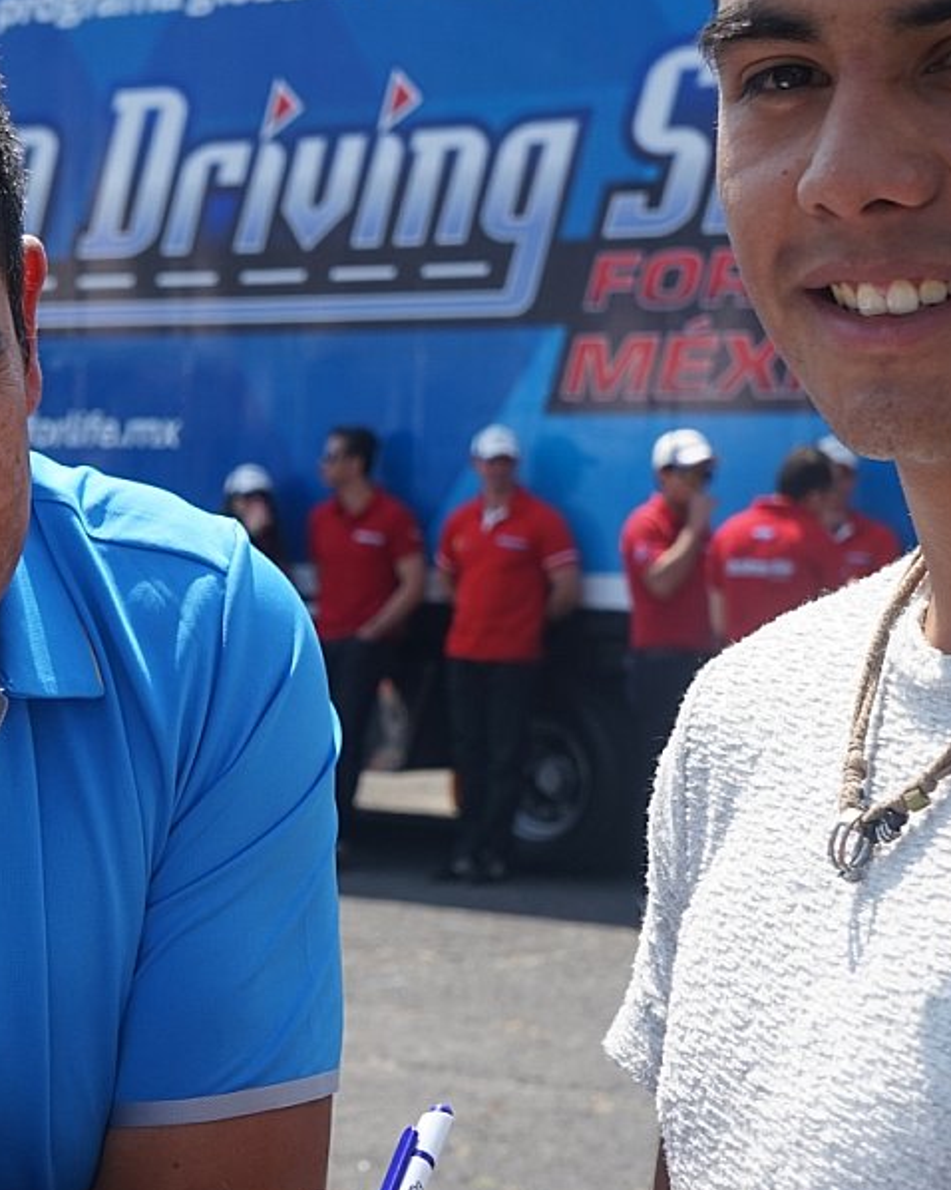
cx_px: 201
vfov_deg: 19.6
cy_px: 658
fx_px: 3450
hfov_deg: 15.6
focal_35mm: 98
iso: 100
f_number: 7.1
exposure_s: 1/200
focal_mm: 39
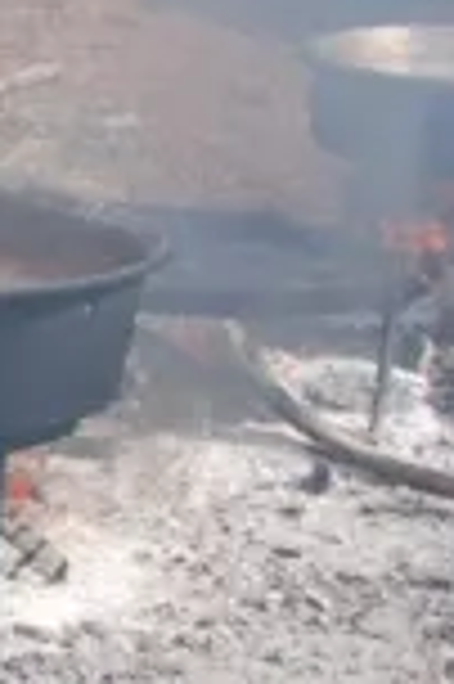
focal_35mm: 191
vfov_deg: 10.8
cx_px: -1389
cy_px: 286
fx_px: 3621
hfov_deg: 6.0
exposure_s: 1/200
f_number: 7.1
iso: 100
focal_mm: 22
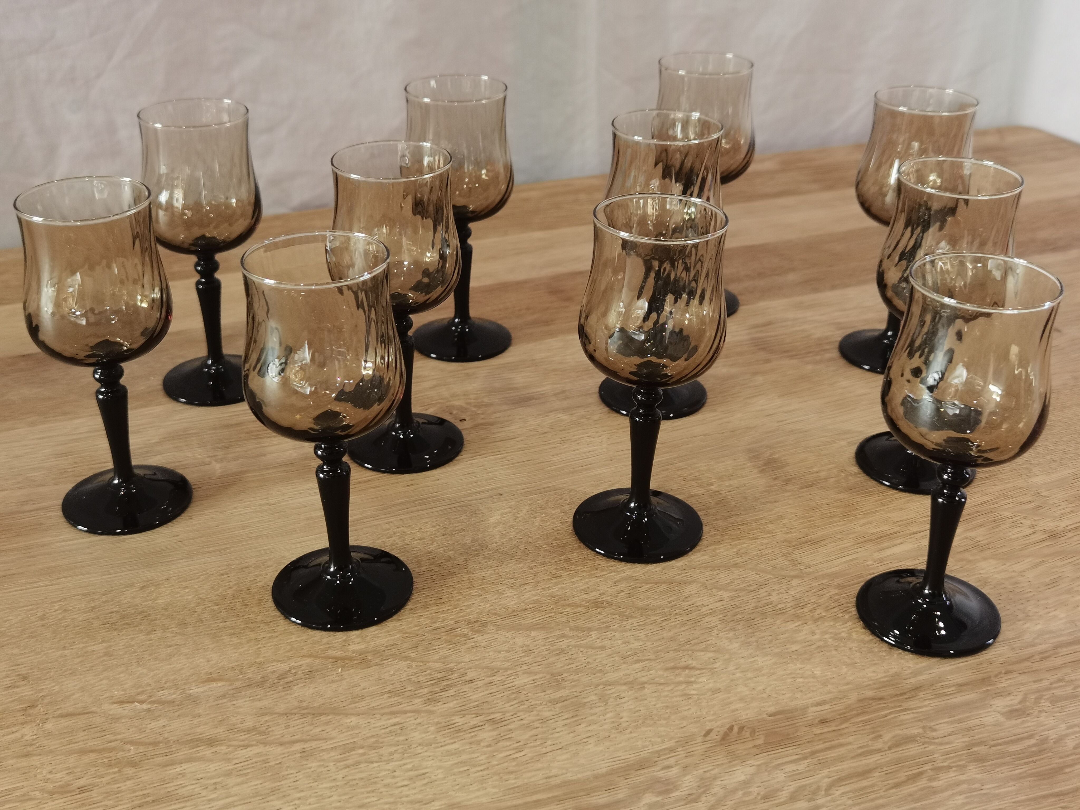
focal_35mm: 40
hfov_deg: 46.8
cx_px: 540
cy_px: 405
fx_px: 1248
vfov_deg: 36.0
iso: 80
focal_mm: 6.71
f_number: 1.9
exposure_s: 1/100
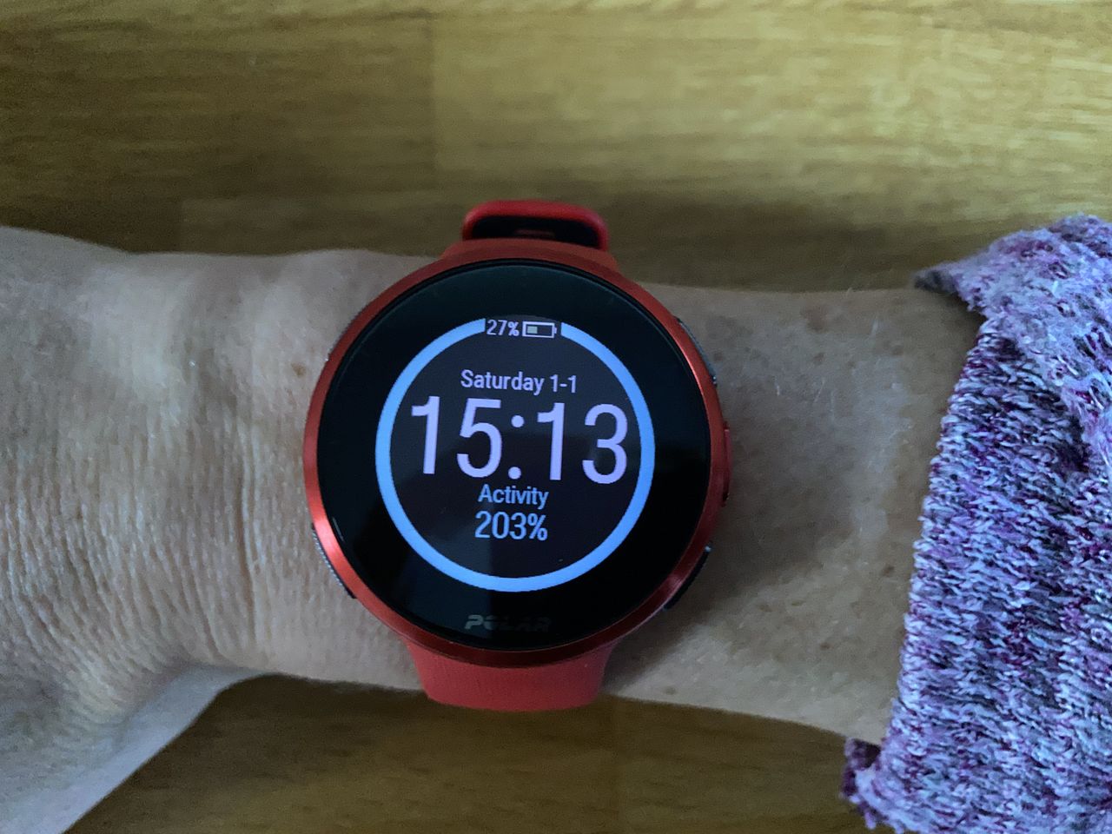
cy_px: 417
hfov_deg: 67.3
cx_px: 556
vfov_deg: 53.1
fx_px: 835
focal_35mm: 26
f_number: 1.8
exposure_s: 1/30
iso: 1000
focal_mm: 4.25
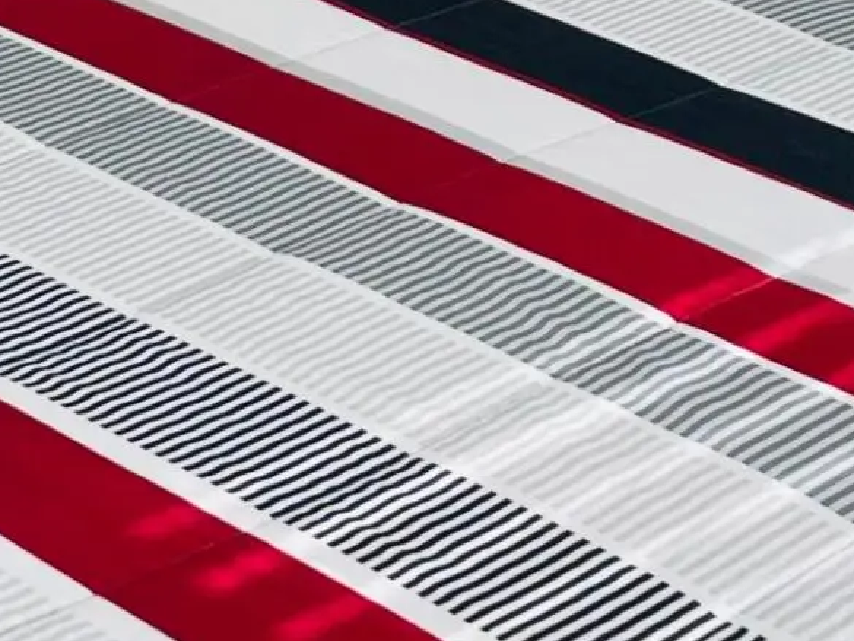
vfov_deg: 10.9
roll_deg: -4.3
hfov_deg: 15.4
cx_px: 391
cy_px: -473
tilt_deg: -11.6
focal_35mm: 128
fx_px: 3158
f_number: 1.6
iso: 32
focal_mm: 4.2
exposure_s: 1/120
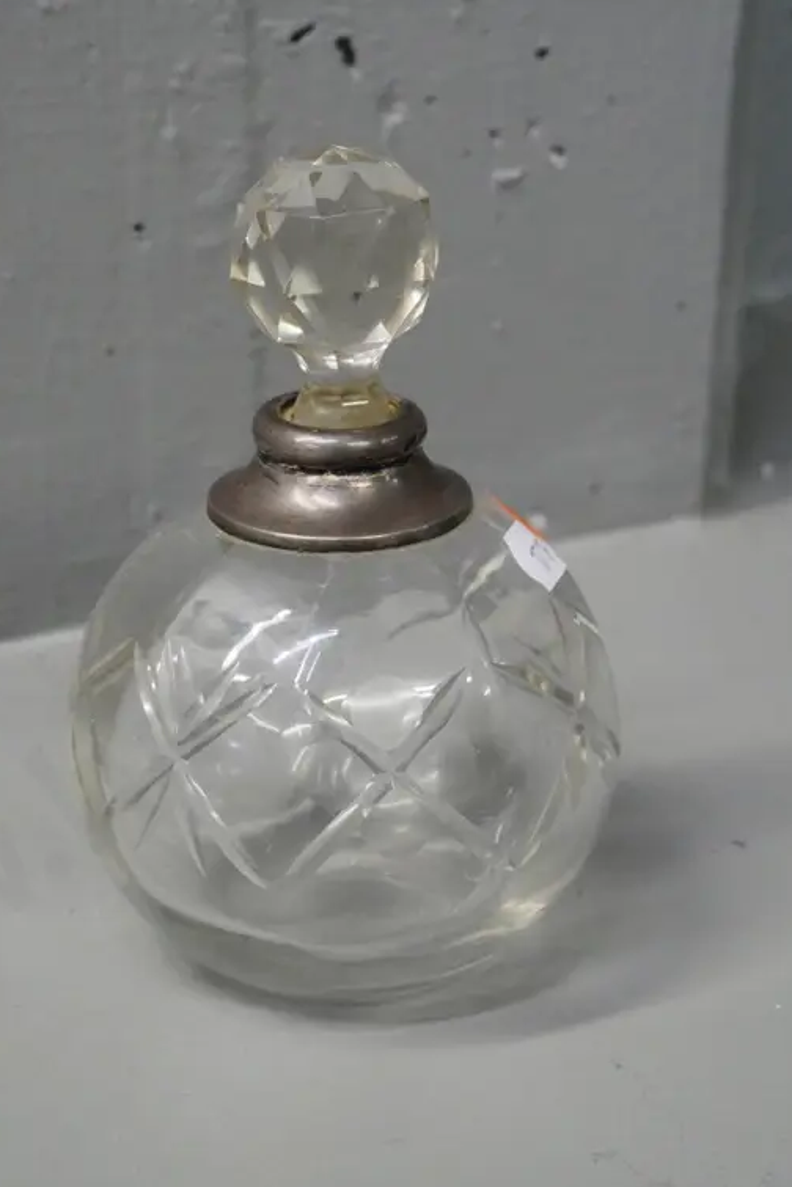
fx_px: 2046
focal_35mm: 62
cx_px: 360
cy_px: 601
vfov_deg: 32.4
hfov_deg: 21.9
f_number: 5
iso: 3200
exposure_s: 1/160
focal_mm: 22
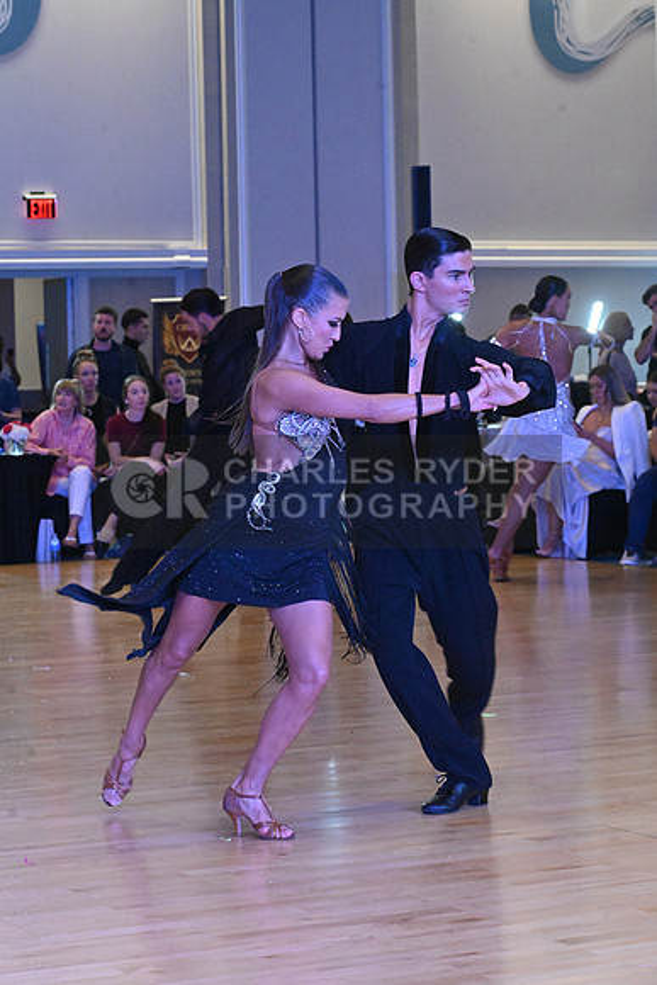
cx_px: 328
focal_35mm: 102
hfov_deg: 13.4
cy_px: 492
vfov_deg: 20.0
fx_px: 2790
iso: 10000
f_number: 10
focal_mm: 102
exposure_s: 1/400
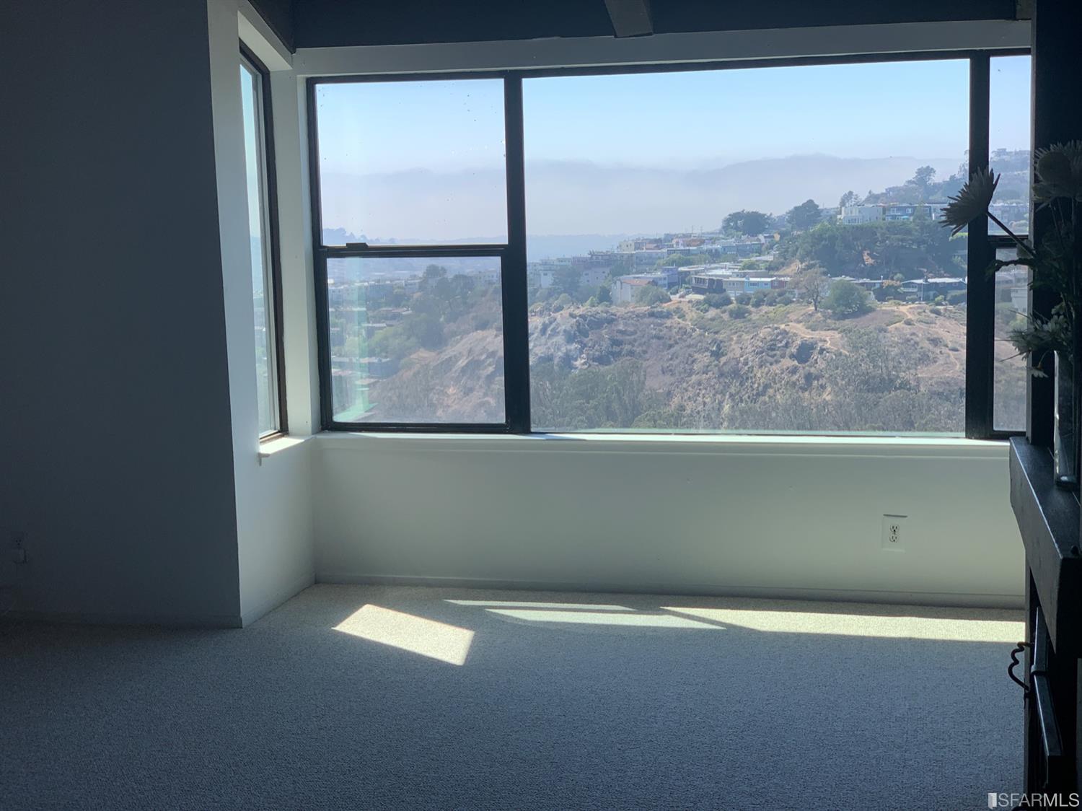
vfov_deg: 28.0
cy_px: 406
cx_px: 541
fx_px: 1625
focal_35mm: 52
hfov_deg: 36.8
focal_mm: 6
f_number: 2.4
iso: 16
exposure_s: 1/410
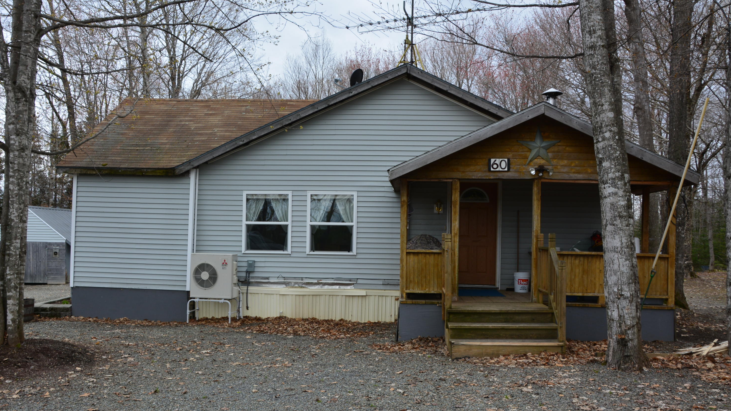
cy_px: 230
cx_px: 361
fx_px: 650
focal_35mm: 34
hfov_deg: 58.7
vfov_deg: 35.1
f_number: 10
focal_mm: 21
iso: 200
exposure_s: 1/80
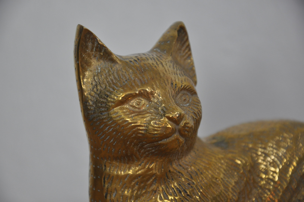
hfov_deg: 13.1
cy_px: 101
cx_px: 152
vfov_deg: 8.7
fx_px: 1328
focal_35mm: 158
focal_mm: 105
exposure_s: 1/125
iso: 1100
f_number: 5.6
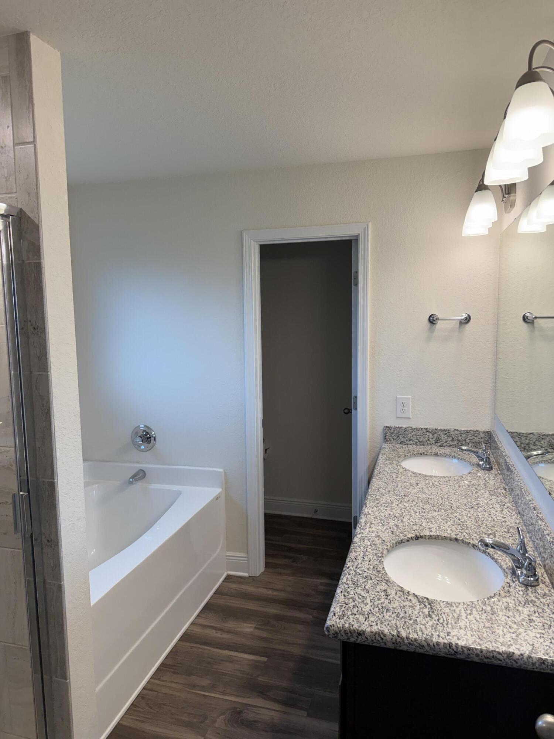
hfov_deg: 56.8
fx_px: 512
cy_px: 370
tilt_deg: -6.1
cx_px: 277
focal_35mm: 24
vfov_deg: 71.6
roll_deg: +0.0
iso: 100
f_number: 1.78
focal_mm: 6.76
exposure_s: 1/169
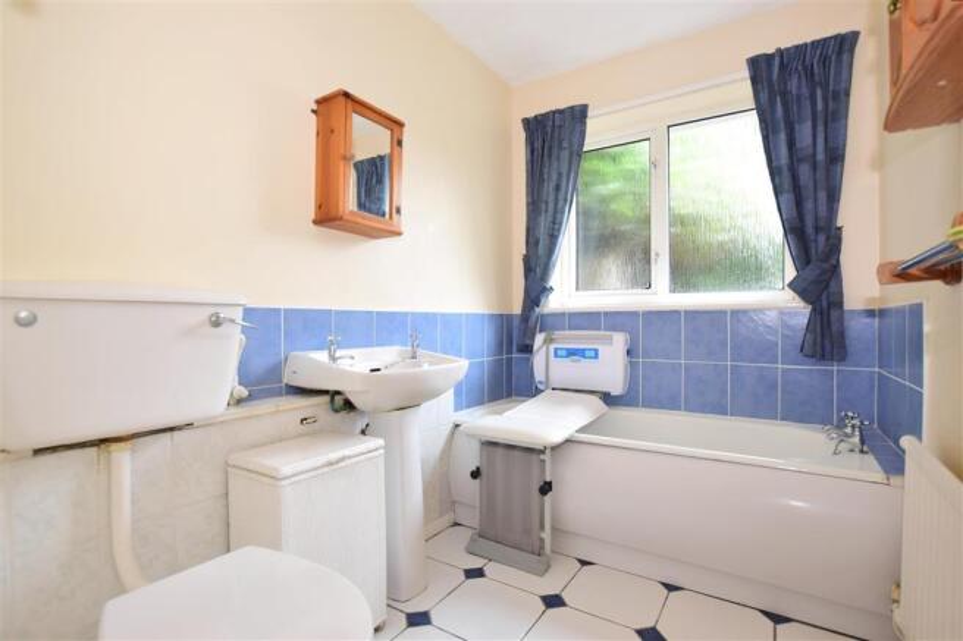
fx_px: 441
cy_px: 320
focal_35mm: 16
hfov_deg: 95.0
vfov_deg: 72.0
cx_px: 482
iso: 250
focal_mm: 11
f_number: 5
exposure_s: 1/60
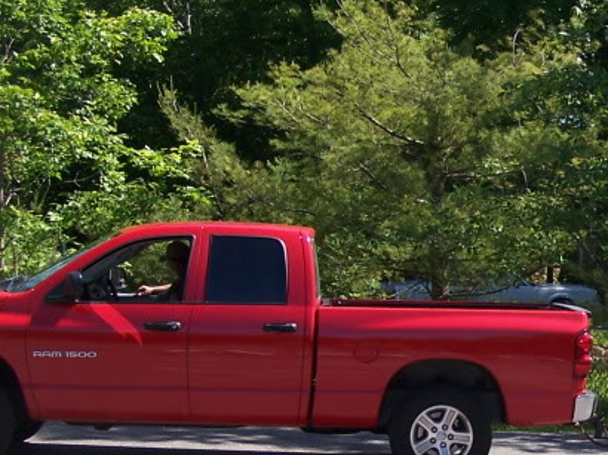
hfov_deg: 20.0
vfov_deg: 15.5
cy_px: 347
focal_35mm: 95
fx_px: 1668
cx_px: 617
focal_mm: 6.3
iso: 80
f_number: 2.8
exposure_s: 1/640
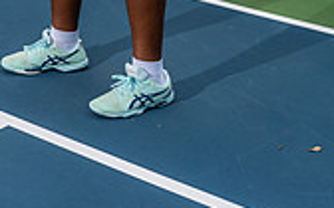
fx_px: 919
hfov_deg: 20.4
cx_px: 70
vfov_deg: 11.5
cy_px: -222
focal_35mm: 101
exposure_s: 1/1000
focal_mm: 37
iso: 100
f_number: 4
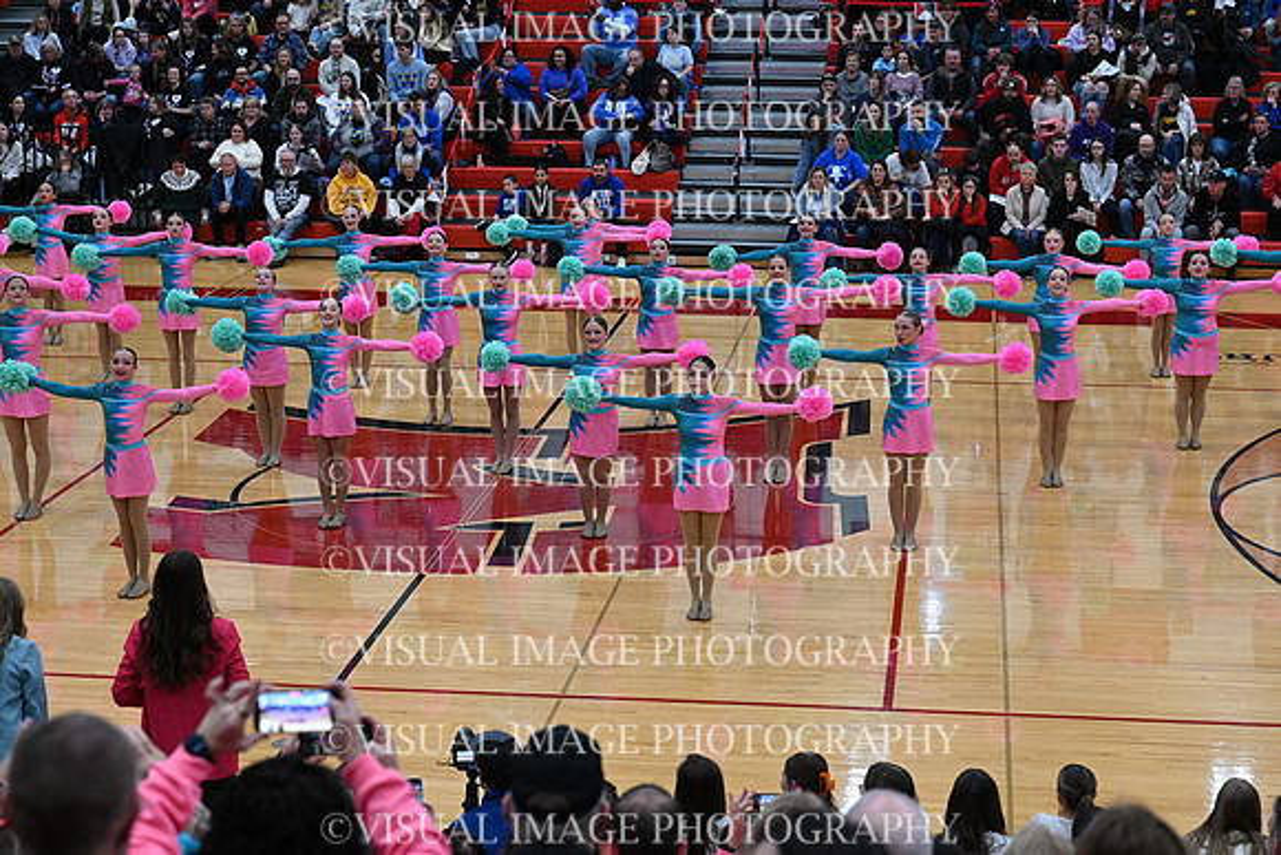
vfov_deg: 19.5
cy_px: 428
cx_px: 640
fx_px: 2491
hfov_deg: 28.8
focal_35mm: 70
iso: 4000
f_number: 4
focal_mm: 70
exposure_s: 1/400
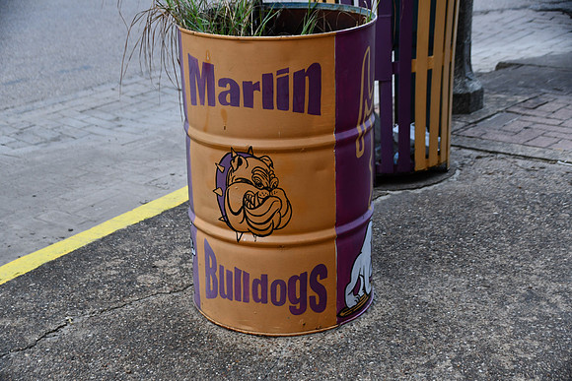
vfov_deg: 22.6
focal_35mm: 60
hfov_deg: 33.4
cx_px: 286
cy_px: 190
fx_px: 954
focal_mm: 40
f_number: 4.5
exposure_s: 1/250
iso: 500
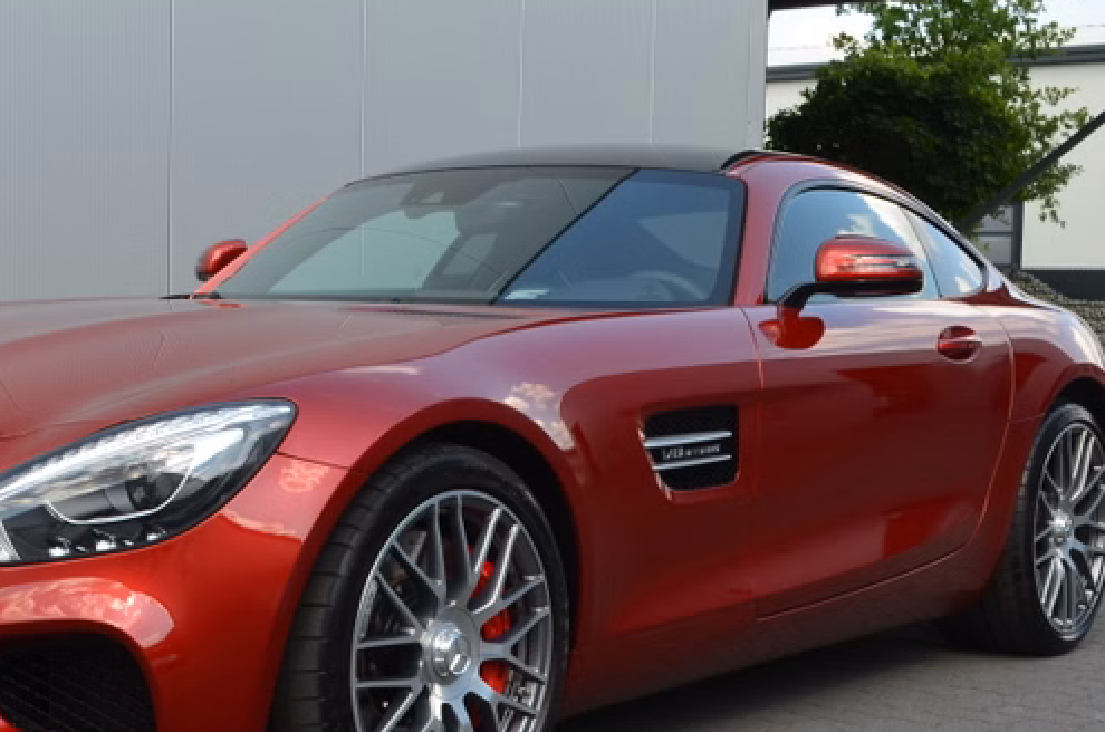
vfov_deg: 21.4
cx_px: 301
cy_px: 458
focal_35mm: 63
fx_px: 1930
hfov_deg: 31.5
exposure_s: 1/60
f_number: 10
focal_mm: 26
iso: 200
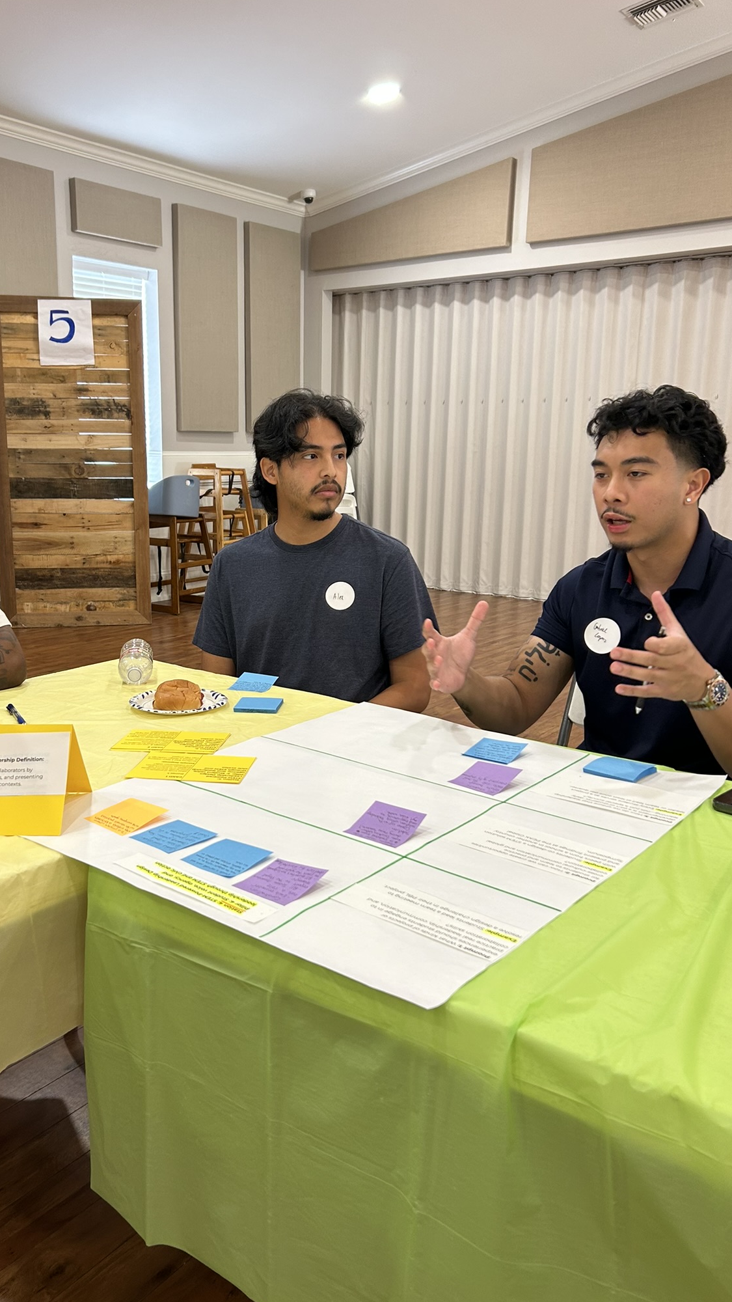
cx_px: 298
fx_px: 1001
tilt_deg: -11.5
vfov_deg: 66.1
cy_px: 650
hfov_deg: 40.0
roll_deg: -0.3
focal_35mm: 29
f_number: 1.5
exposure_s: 1/60
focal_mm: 5.7
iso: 80
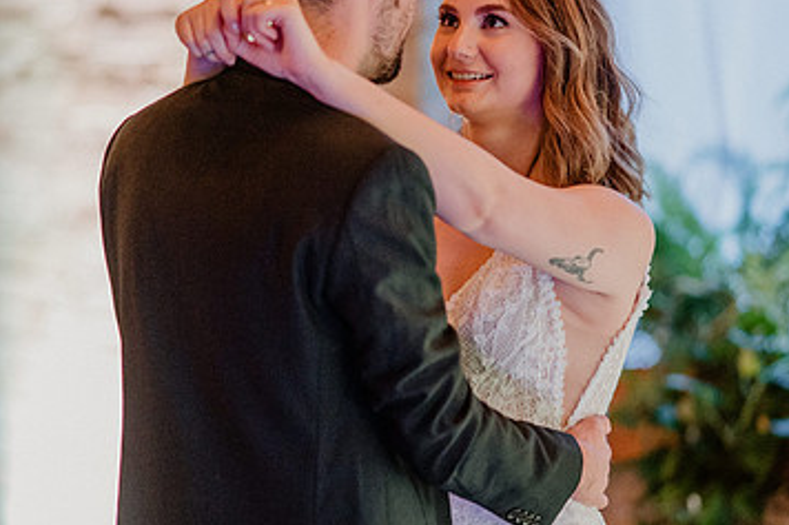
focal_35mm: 176
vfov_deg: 7.8
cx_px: 364
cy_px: 243
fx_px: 3855
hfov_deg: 11.7
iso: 3200
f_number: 1.4
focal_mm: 105
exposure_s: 1/320
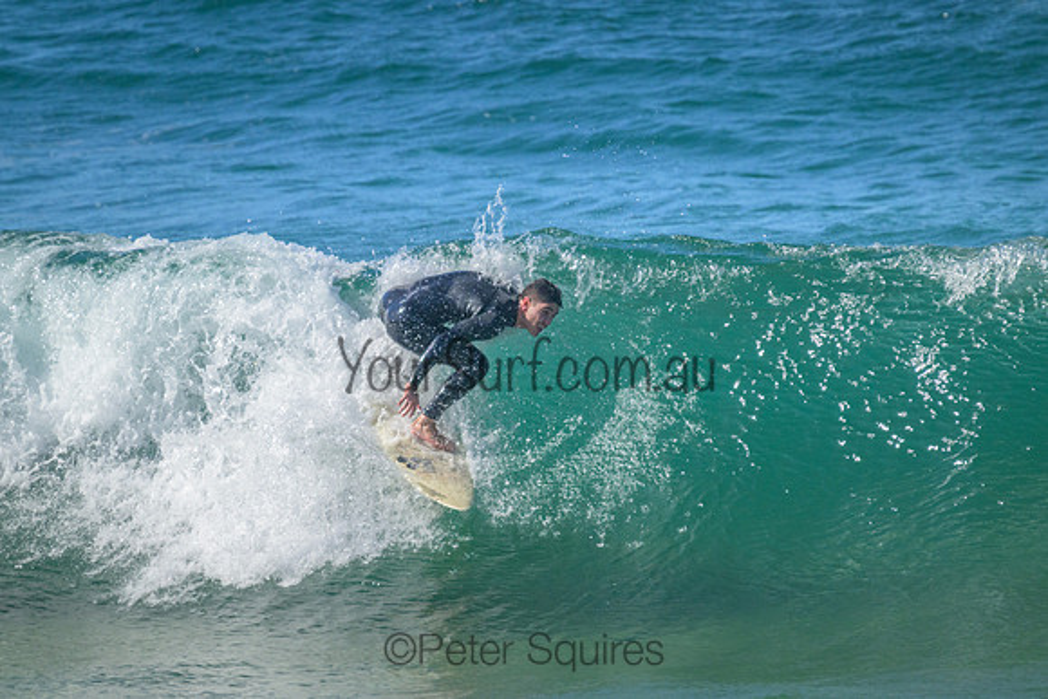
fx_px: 23293
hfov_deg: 2.6
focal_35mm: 800
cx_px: 524
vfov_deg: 1.7
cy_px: 350
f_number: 11
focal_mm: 800
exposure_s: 1/2000
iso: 2200
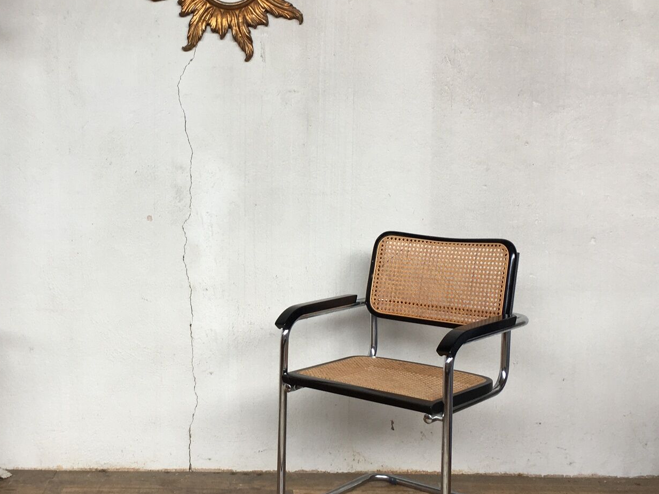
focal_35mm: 47
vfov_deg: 30.9
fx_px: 895
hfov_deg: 39.9
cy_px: 247
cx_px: 219
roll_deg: -0.5
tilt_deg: -6.7
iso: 25
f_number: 2.2
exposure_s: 1/50
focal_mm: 4.15
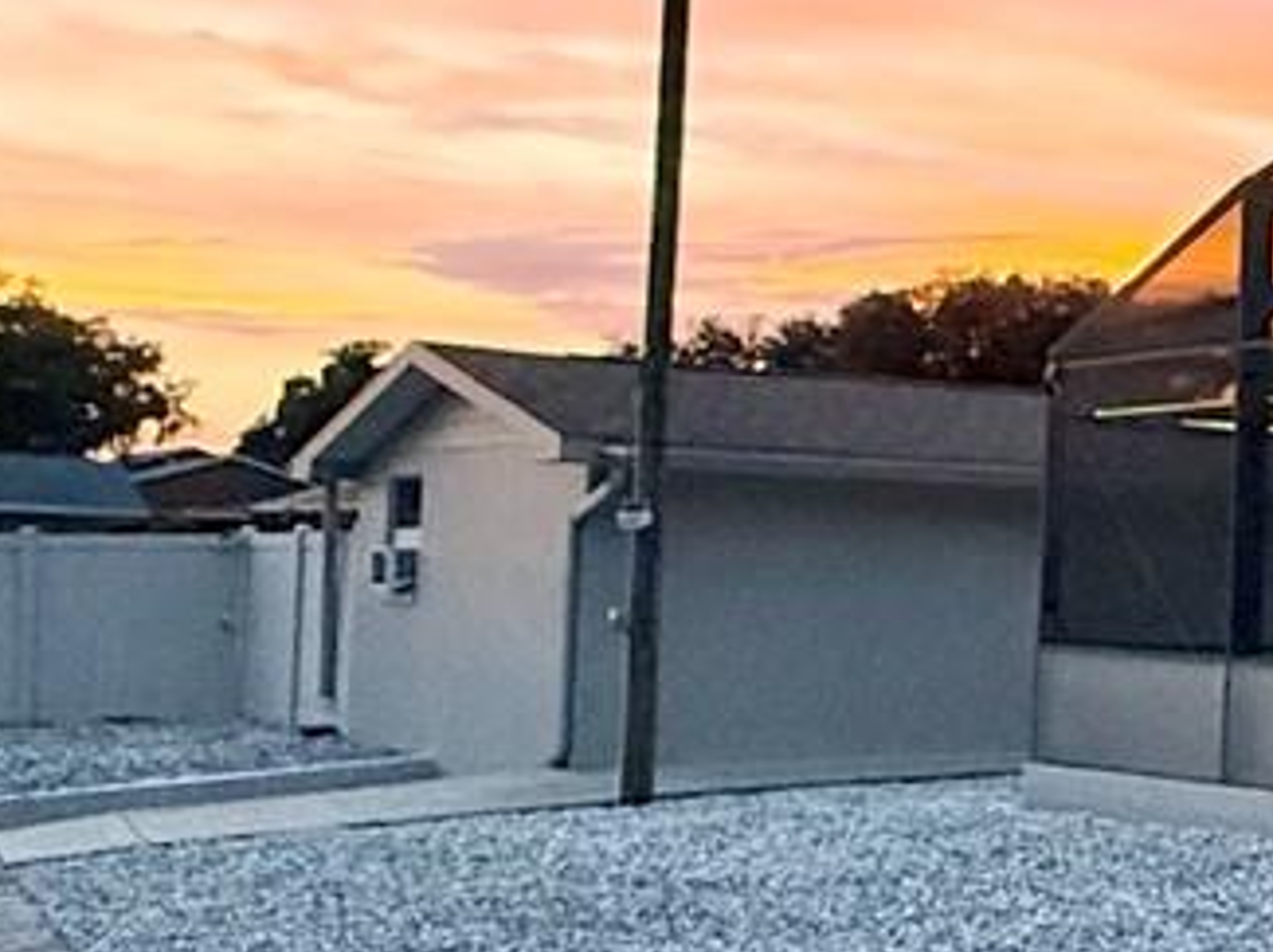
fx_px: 2535
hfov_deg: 24.9
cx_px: 1602
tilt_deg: +4.4
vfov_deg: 21.2
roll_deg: -1.6
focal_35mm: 69
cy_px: 400
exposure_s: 1/99
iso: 320
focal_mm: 2.22
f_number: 2.2
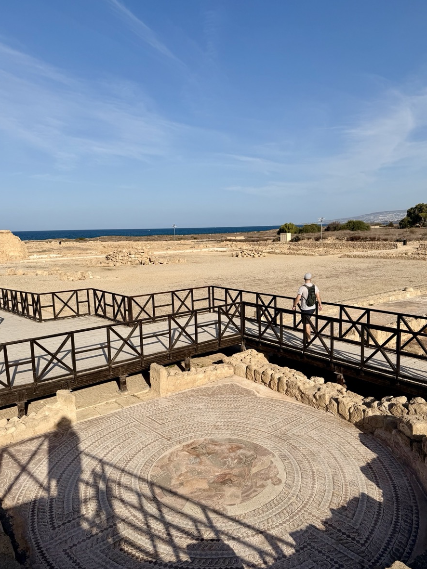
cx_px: 225
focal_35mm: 26
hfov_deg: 53.0
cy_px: 306
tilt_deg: -10.2
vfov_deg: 67.2
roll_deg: +0.9
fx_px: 428
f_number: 1.78
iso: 80
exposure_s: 1/10309
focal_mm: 6.76
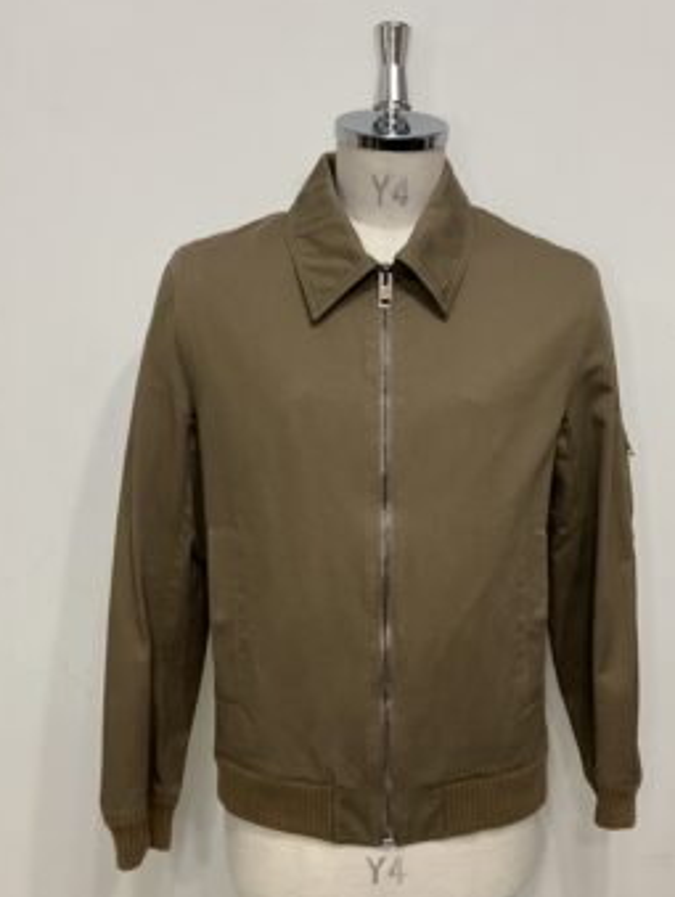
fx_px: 856
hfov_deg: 42.9
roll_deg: -1.2
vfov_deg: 55.3
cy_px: 471
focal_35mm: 33
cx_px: 381
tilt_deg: -9.5
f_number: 1.8
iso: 100
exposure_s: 1/50
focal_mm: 3.99
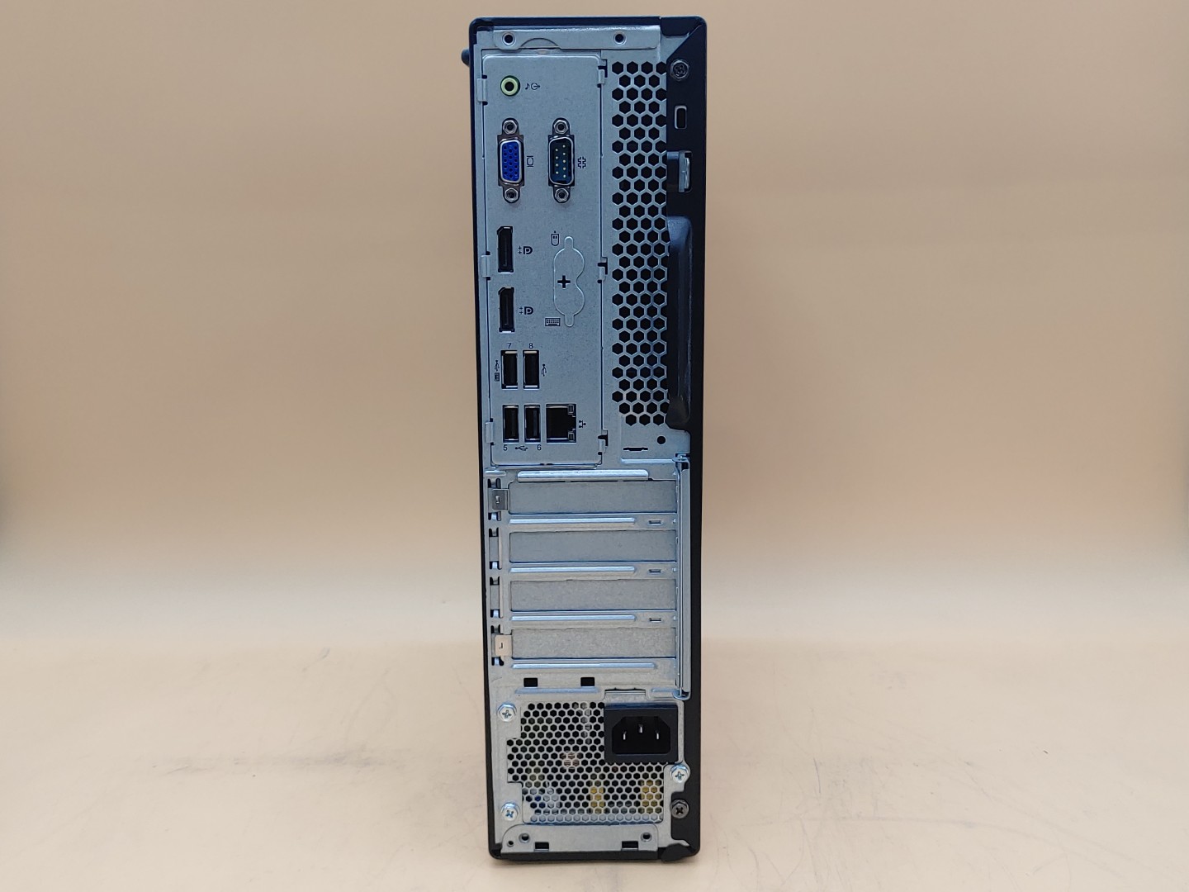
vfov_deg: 39.7
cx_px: 594
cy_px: 446
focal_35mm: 36
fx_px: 1237
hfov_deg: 51.4
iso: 50
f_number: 1.8
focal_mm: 4.36
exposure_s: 1/108
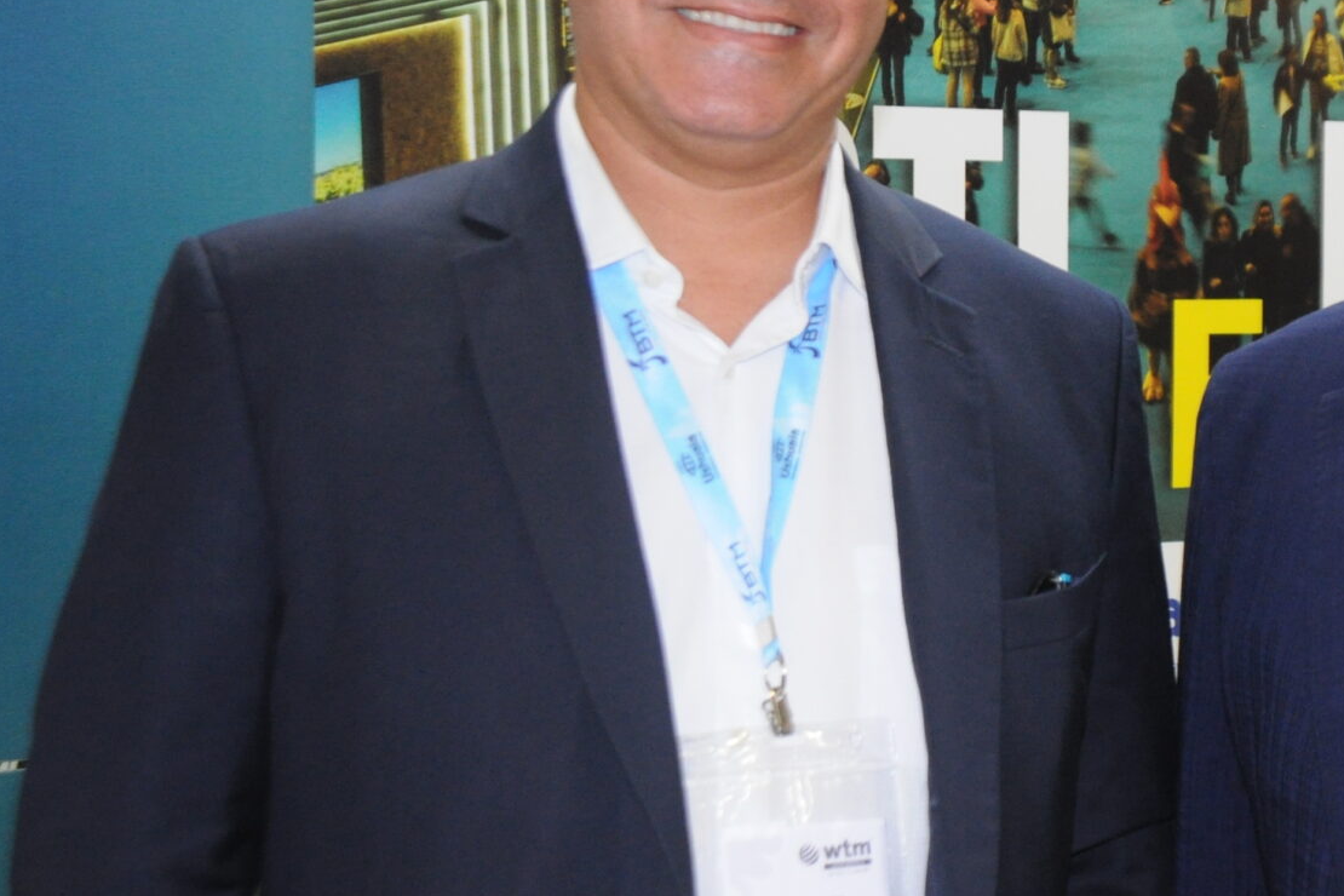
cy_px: 425
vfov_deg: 17.9
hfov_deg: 26.0
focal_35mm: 76
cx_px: 1138
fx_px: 2837
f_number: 4
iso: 800
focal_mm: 22
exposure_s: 1/60
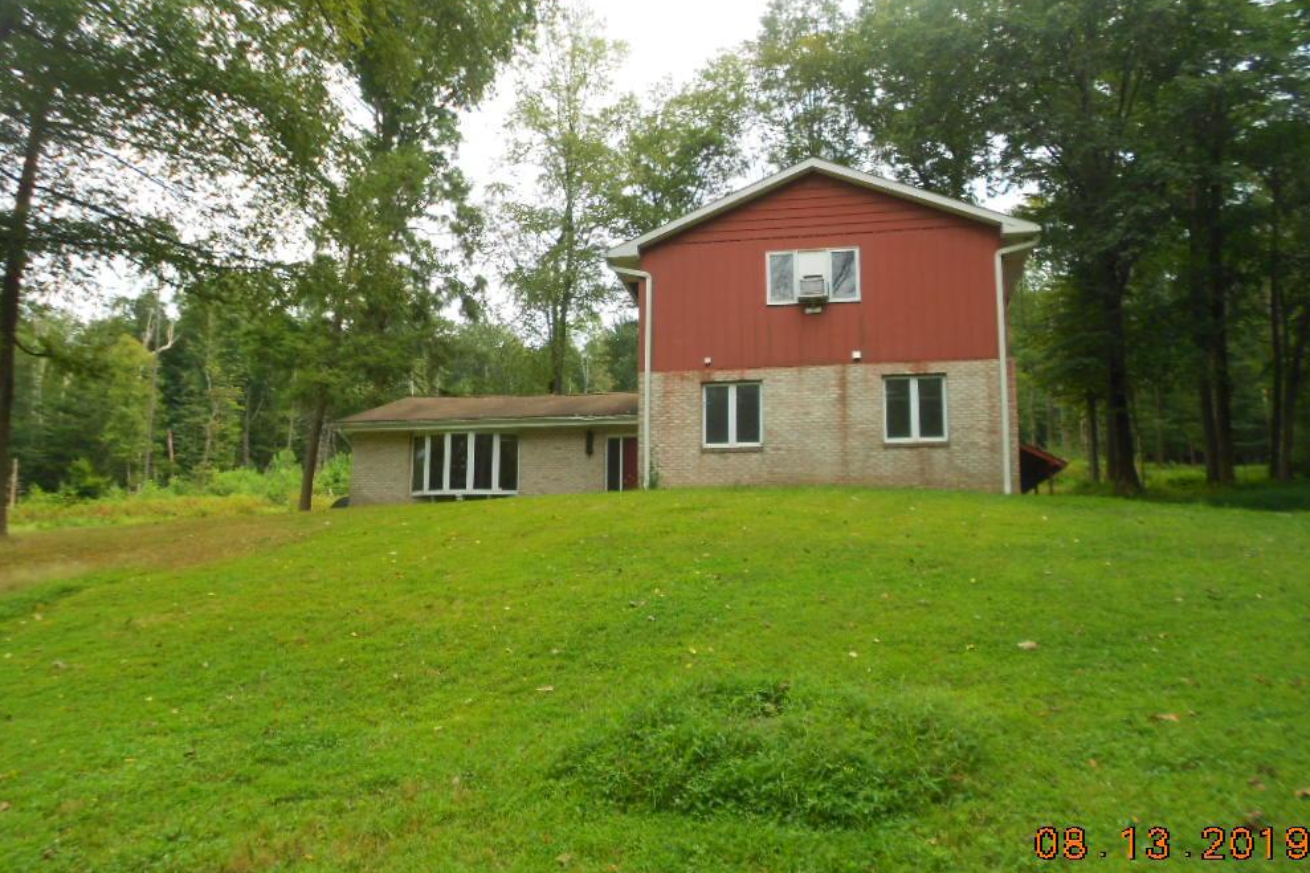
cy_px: 431
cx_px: 672
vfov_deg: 46.4
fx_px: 1019
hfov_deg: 65.5
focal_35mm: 28
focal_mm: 4.6
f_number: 3.2
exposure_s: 1/320
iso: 80
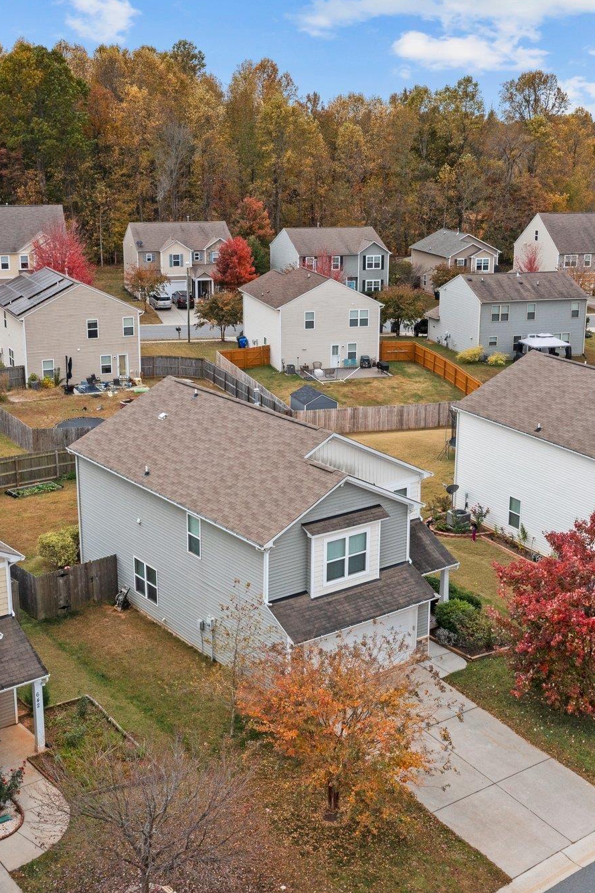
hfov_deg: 31.2
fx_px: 1066
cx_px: 325
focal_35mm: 43
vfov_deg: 45.4
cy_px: 437
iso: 100
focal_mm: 10.26
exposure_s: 1/240
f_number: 8
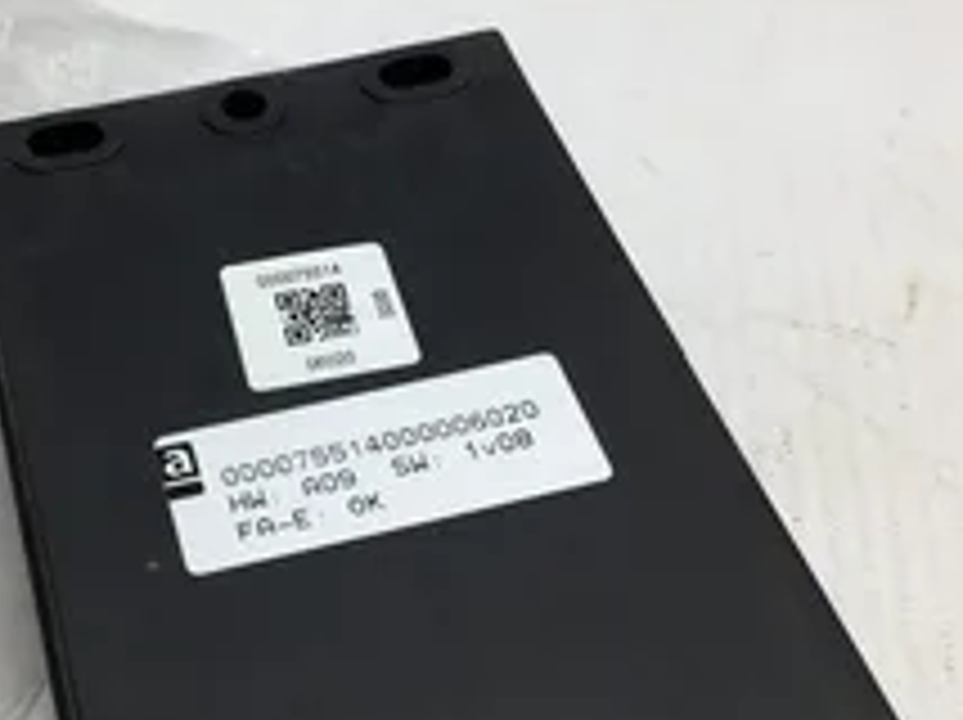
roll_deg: -2.2
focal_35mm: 58
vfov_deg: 25.2
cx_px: 306
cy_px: 310
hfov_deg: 32.9
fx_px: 1612
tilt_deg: -44.6
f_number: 2.4
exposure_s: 1/122
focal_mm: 3.3
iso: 25
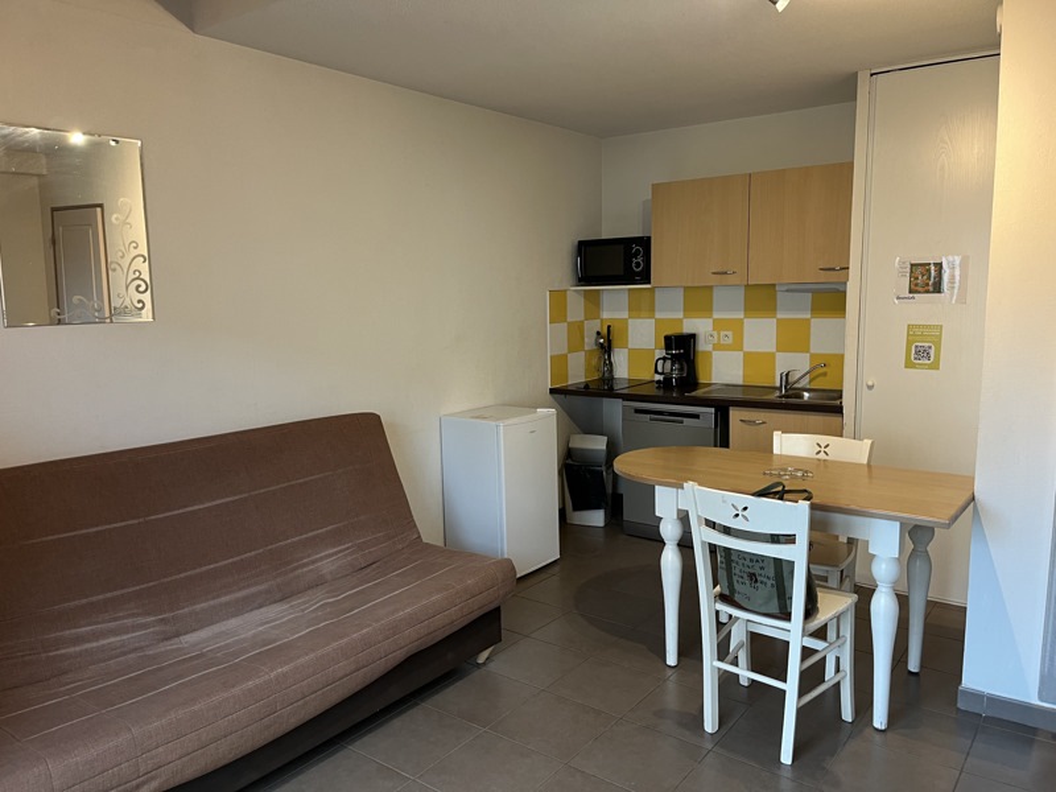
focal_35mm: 26
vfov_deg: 53.1
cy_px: 396
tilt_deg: -8.1
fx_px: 793
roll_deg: +1.2
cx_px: 528
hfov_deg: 67.3
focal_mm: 5.1
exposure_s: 1/50
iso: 125
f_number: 1.6
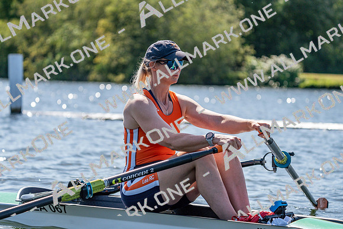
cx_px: 172
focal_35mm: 200
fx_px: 1906
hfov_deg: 10.3
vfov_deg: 6.9
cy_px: 114
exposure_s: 1/2000
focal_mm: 200
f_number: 5.6
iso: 320
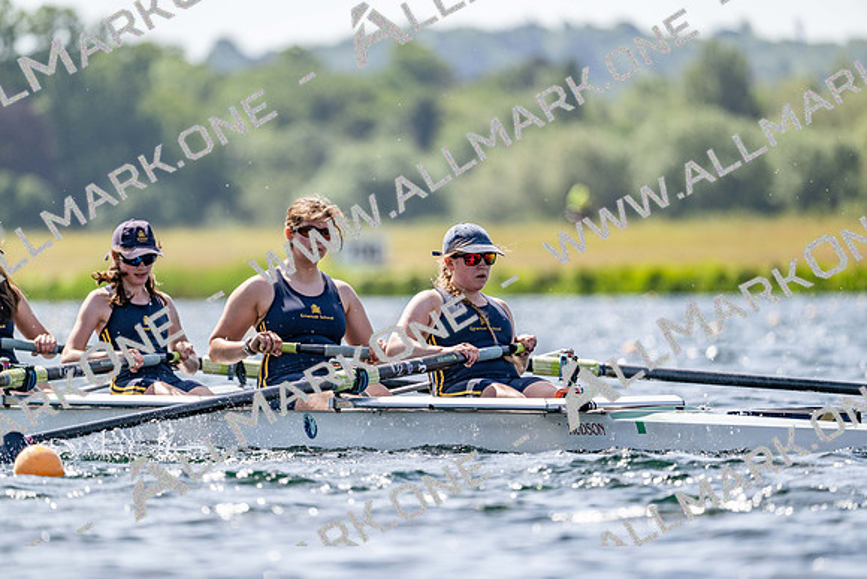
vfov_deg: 3.4
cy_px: 290
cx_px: 434
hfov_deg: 5.2
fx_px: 9635
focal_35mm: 400
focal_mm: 400
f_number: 4.5
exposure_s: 1/2500
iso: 250
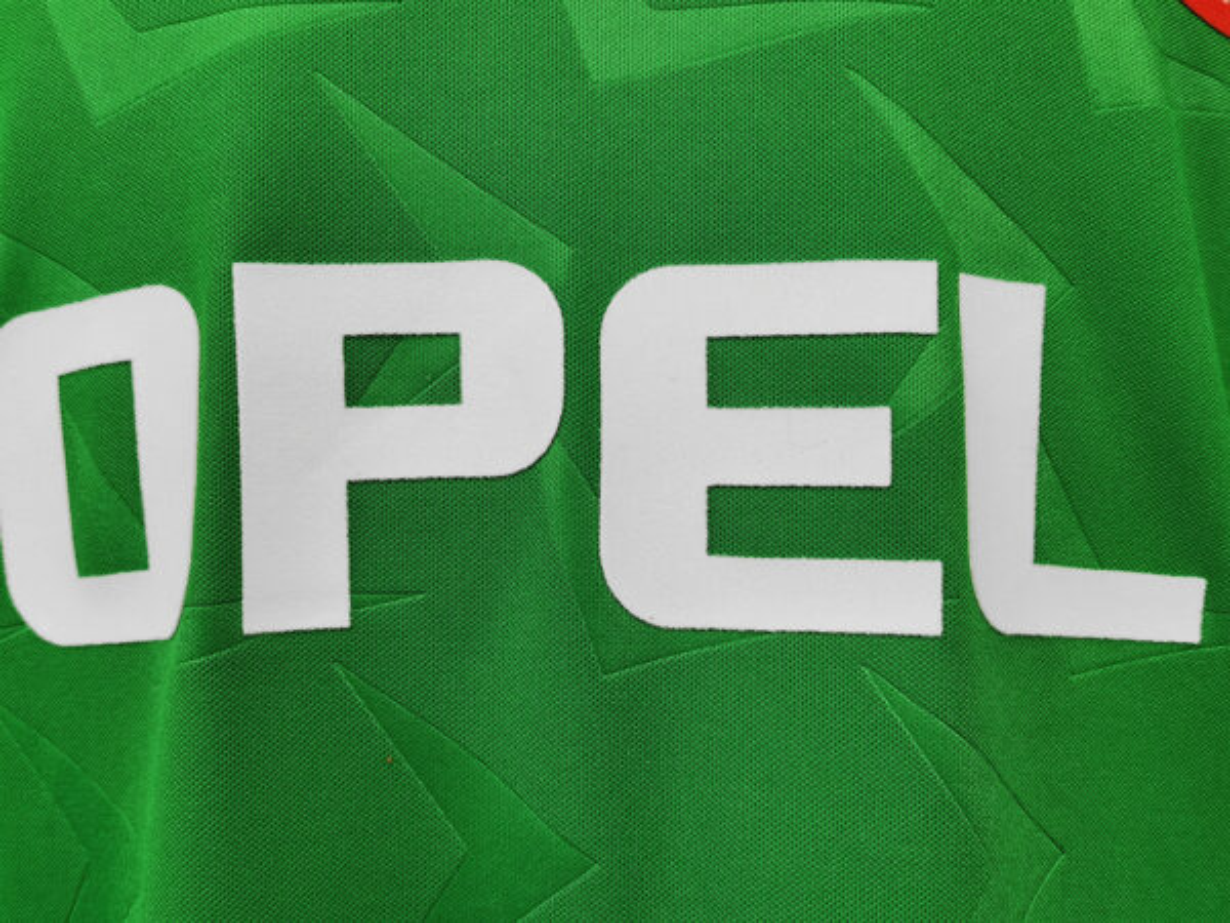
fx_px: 1279
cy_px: 462
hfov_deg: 51.4
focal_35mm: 36
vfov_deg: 39.7
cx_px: 615
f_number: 1.8
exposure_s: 1/100
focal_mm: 5.58
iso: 125
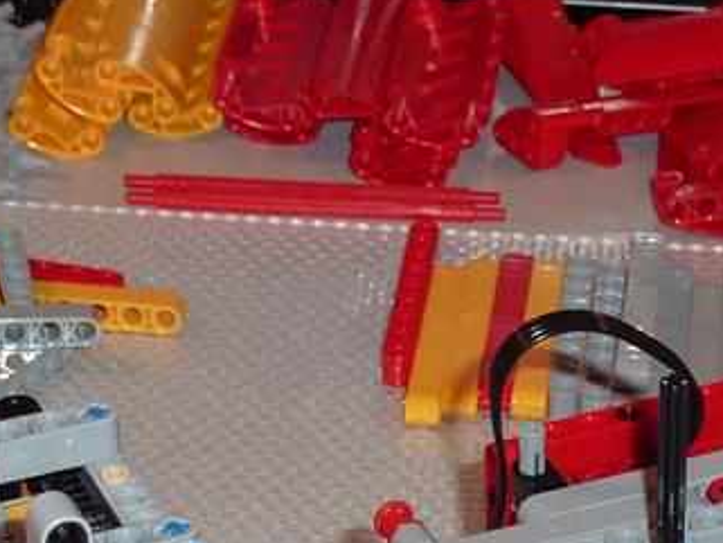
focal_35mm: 153
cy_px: 674
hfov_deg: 12.9
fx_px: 3197
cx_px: 405
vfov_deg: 9.6
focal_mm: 7.9
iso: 100
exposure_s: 1/30
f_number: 3.8
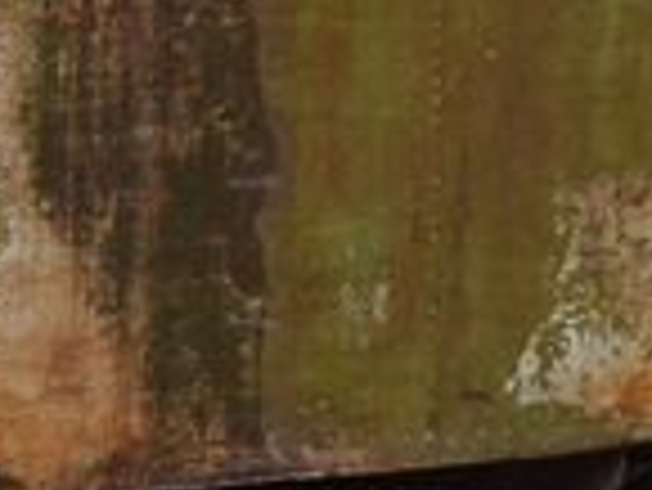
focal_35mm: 298
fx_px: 5617
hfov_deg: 6.1
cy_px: -117
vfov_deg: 5.0
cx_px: -1394
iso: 400
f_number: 5
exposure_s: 1/100
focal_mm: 25
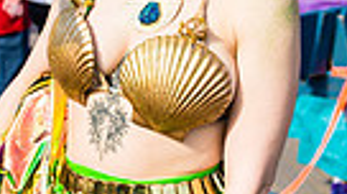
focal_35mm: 130
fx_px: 1194
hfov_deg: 16.4
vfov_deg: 9.2
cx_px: 66
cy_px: 1
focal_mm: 29
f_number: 3.5
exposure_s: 1/640
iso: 100
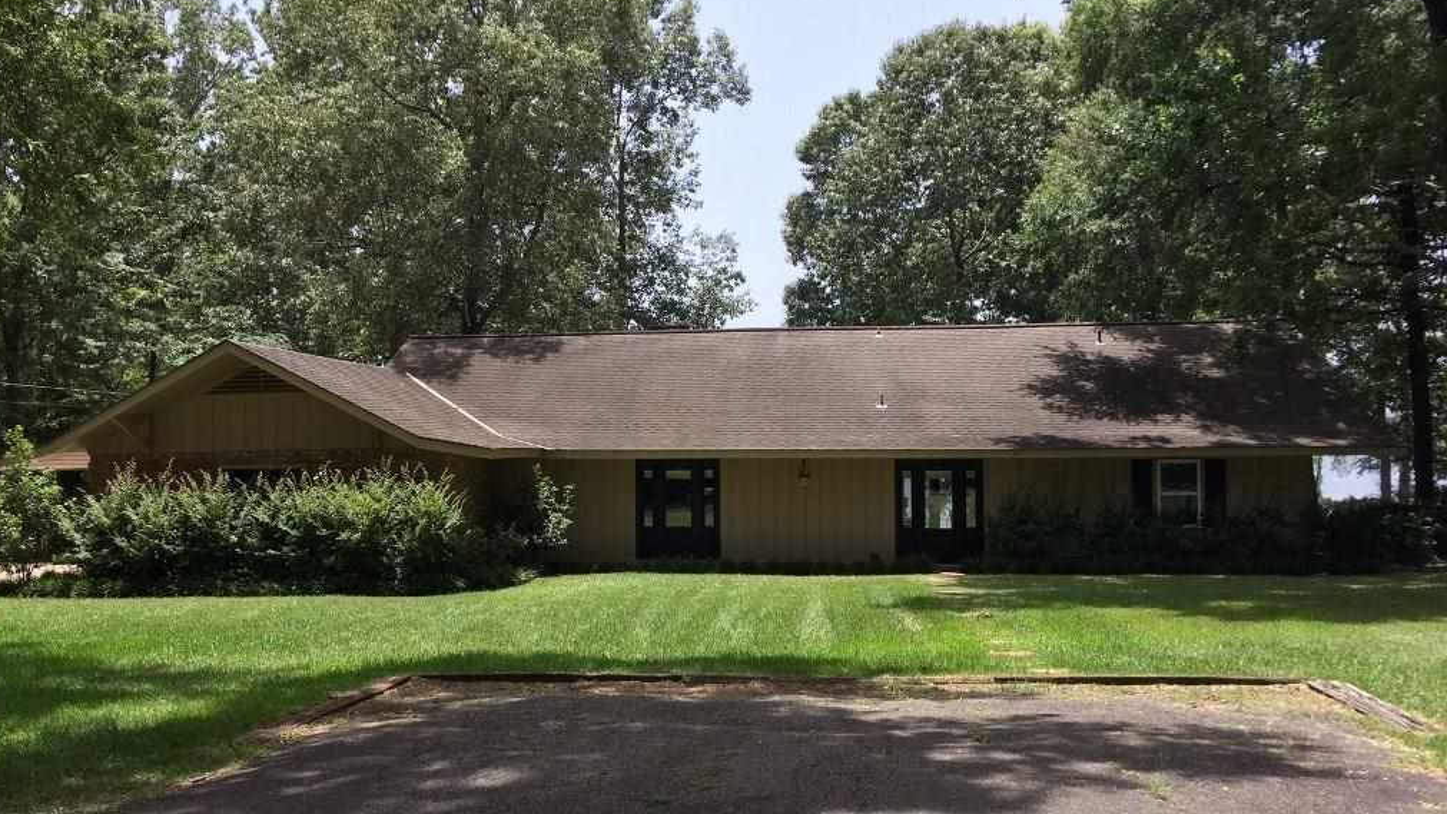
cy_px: 448
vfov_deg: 36.7
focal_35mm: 32
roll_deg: -1.0
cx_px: 716
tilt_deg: +0.3
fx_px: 1228
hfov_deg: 61.0
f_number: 2.2
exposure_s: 1/791
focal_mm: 4.15
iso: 32
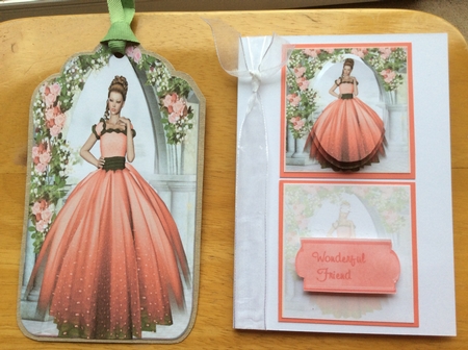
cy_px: 175
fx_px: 432
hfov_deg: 56.9
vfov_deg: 44.0
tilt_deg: -79.8
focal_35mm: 32
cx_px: 234
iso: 32
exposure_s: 1/50
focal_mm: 3.3
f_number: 2.4
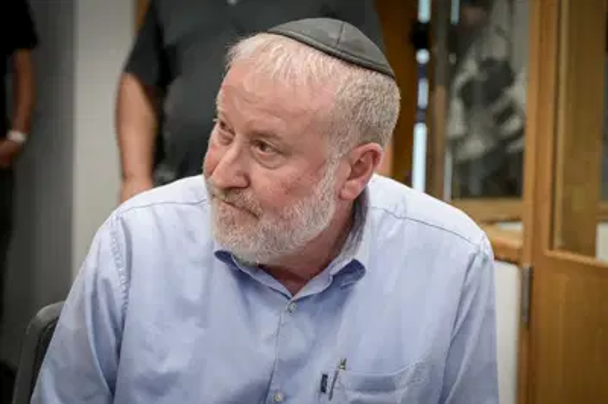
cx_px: 304
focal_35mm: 83
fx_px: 1401
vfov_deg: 16.4
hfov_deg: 24.5
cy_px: 202
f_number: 5.6
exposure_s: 1/200
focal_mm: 83
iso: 4000
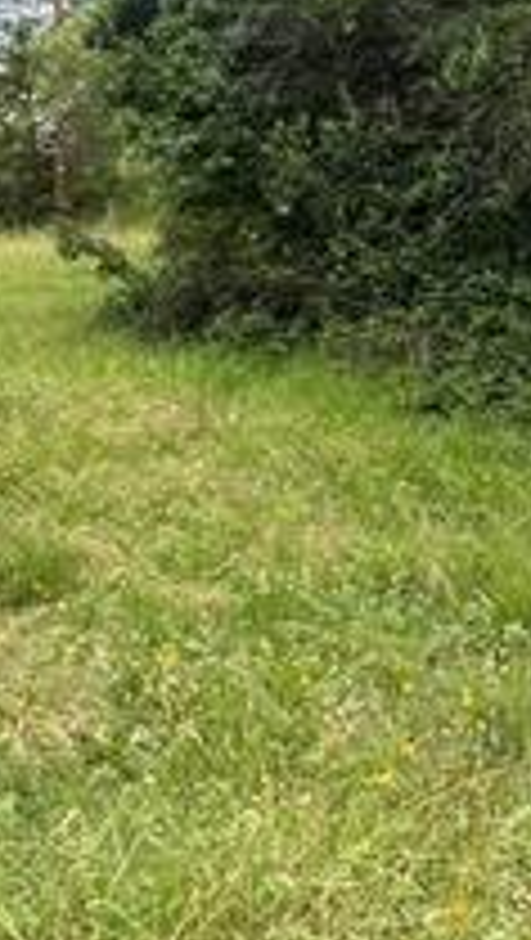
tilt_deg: -14.2
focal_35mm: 56
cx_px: 396
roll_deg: +0.8
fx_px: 1398
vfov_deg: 37.1
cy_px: 378
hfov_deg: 21.3
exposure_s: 1/394
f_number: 2.2
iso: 40
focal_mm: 2.22
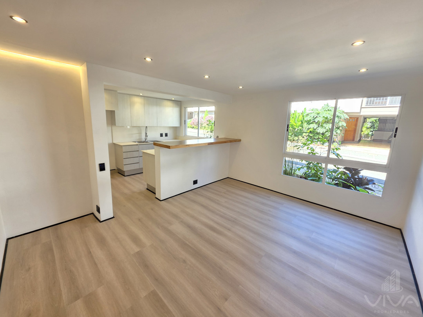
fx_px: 159
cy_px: 158
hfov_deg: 106.2
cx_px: 212
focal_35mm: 13
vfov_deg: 89.9
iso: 100
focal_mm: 2.2
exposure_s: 1/120
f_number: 1.9
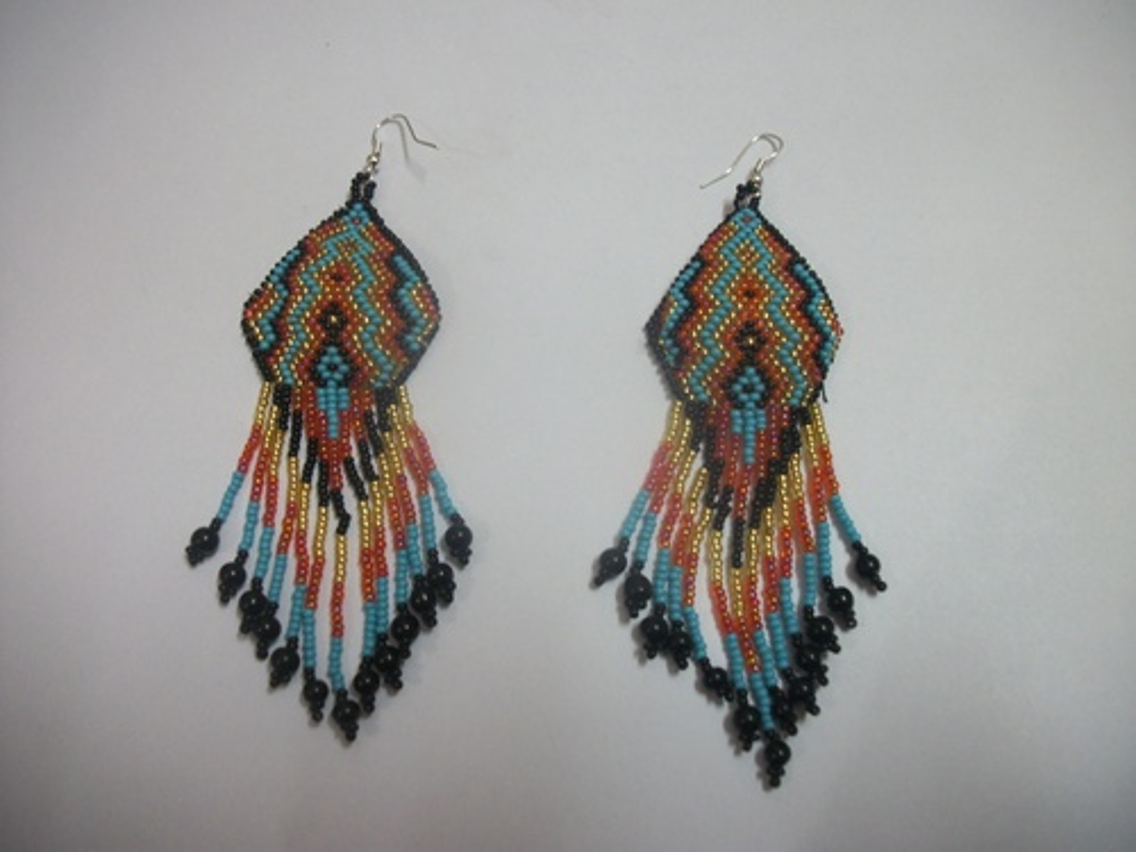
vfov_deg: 44.2
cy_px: 426
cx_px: 568
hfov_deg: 56.8
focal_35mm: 32
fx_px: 1050
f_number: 2.9
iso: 132
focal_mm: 5.7
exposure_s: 1/8
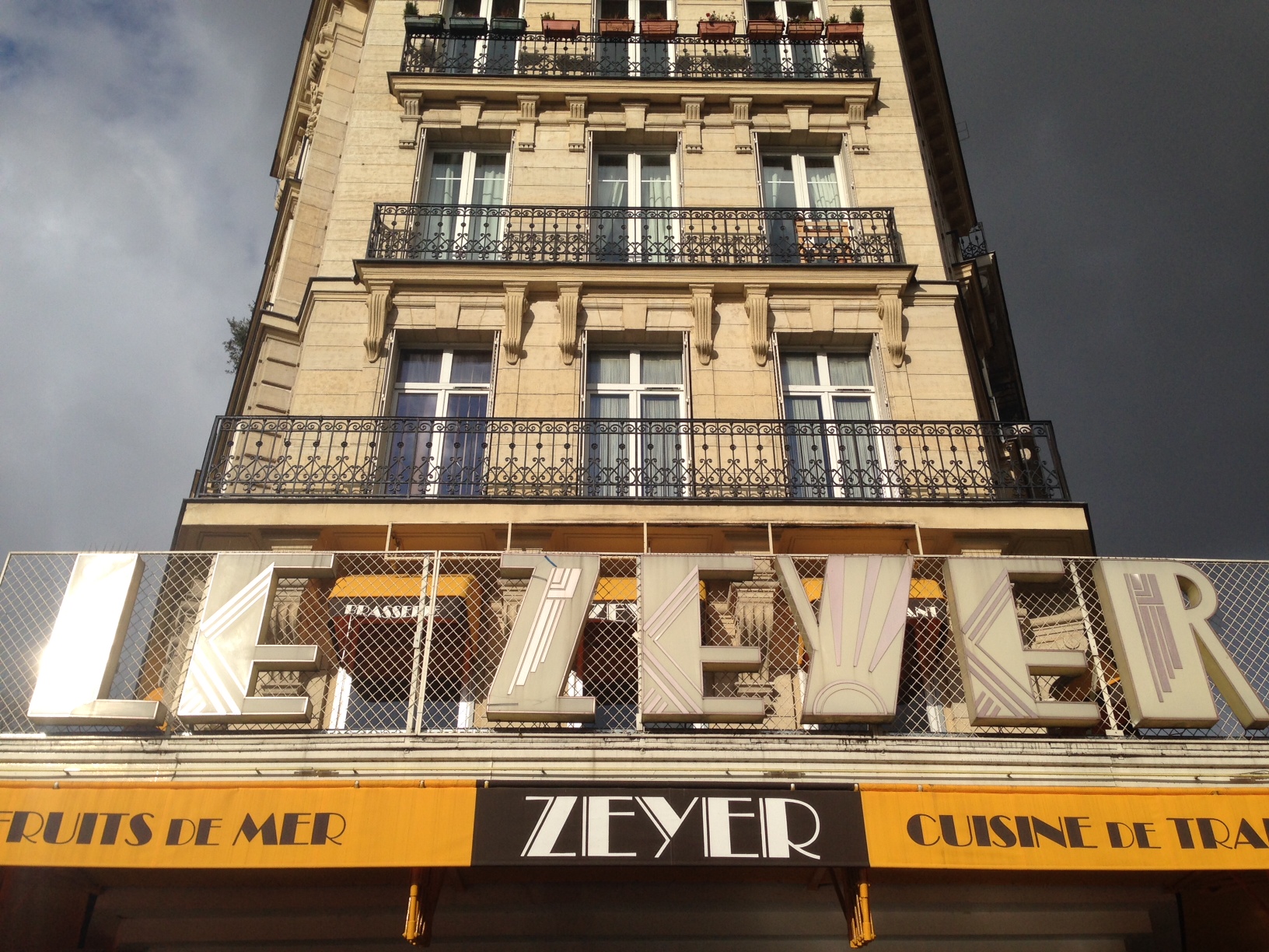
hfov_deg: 55.4
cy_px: 476
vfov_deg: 42.9
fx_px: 1210
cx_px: 634
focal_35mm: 33
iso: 50
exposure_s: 1/3012
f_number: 2.4
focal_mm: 4.12
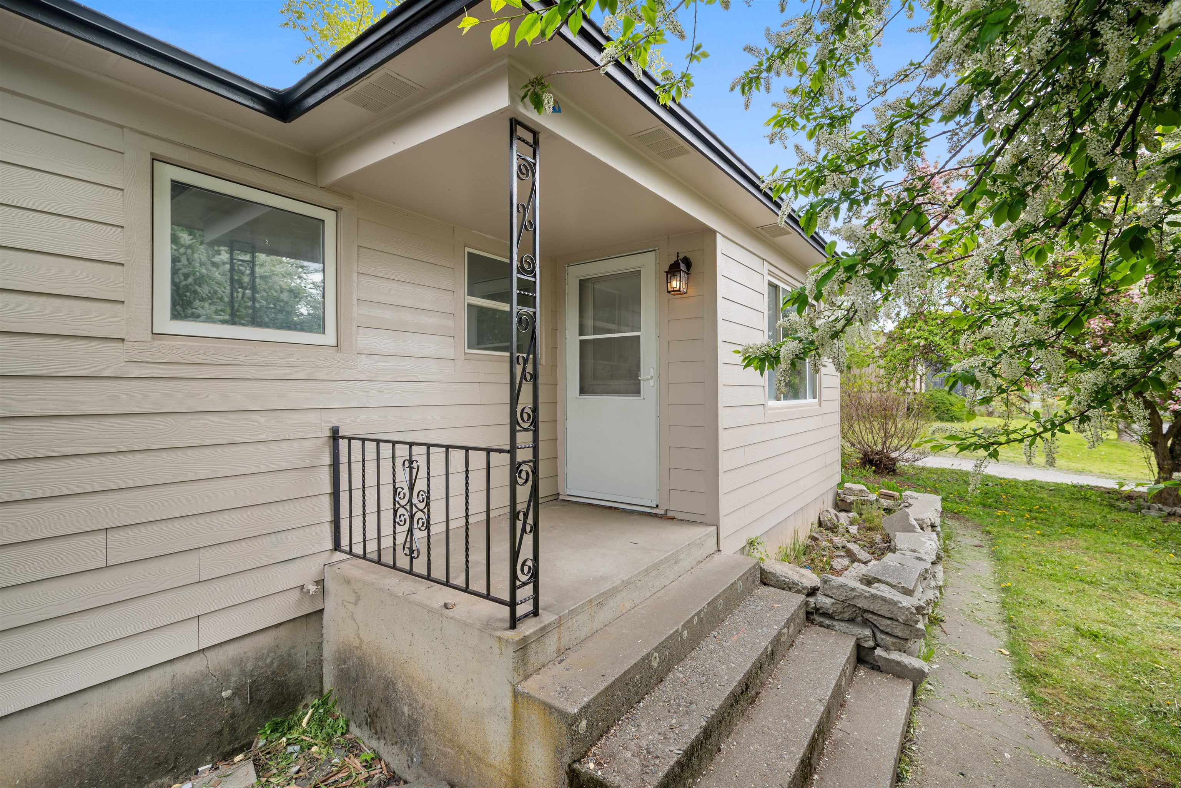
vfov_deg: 73.7
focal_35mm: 16
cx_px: 590
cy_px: 394
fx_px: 525
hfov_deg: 96.7
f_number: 8
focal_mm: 16
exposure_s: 1/13
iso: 100
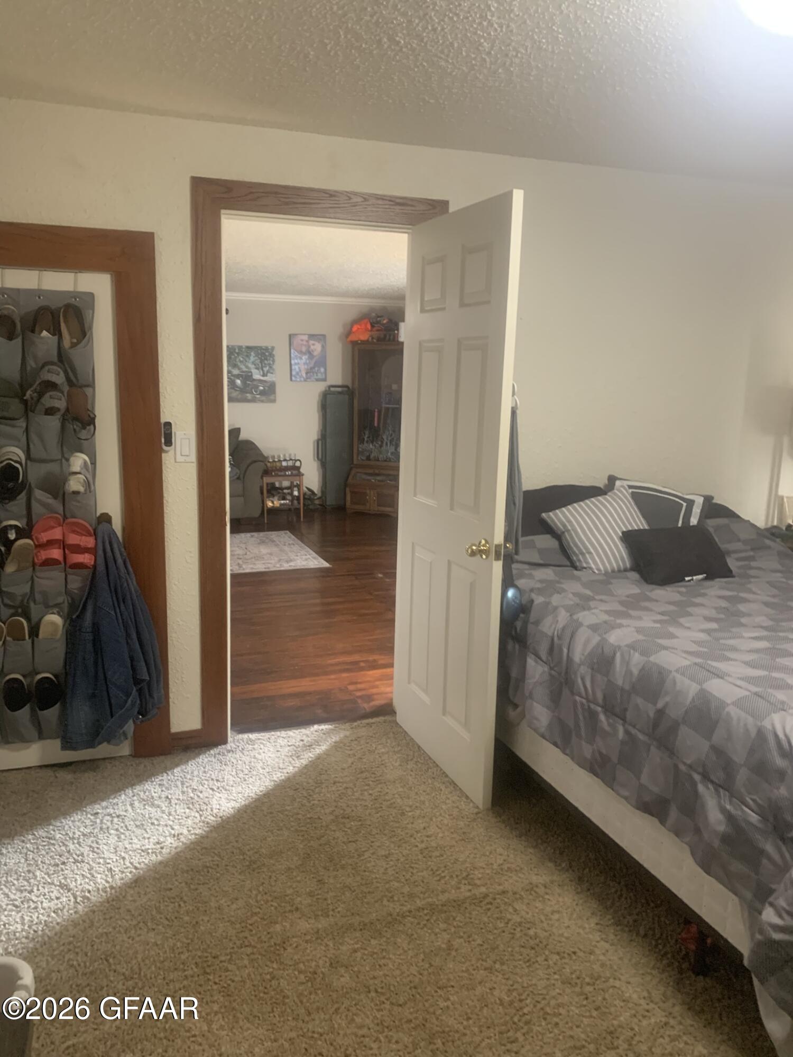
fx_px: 794
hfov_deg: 53.1
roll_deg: -1.3
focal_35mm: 26
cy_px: 528
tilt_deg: -10.7
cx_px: 396
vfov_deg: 67.3
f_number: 1.8
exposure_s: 1/56
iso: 400
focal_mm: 4.25
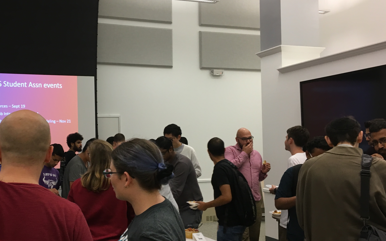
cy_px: 134
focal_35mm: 42
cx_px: 131
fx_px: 442
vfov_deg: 30.5
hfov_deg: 46.5
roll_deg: -0.2
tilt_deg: +2.2
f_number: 2.2
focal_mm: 4.15
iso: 80
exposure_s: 1/30
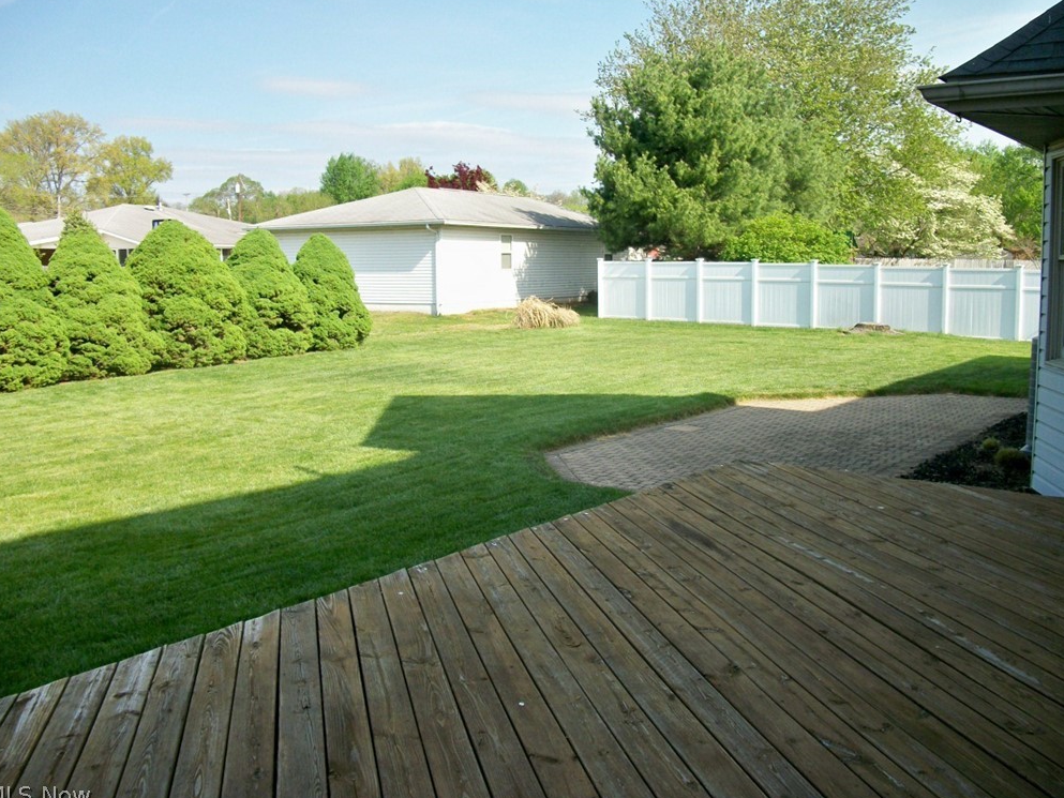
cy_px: 402
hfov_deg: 55.3
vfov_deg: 43.0
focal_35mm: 33
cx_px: 528
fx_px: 1014
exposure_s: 1/125
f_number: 8.8
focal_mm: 5.7
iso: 80
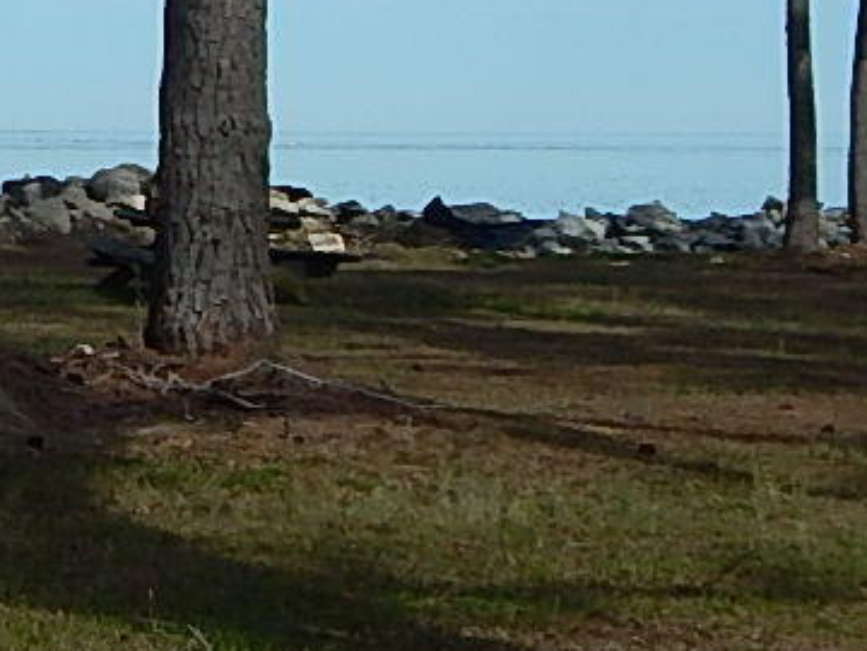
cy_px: -282
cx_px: -816
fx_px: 3782
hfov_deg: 11.8
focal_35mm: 151
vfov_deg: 9.6
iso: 125
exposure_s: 1/640
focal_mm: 6.1
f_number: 6.7
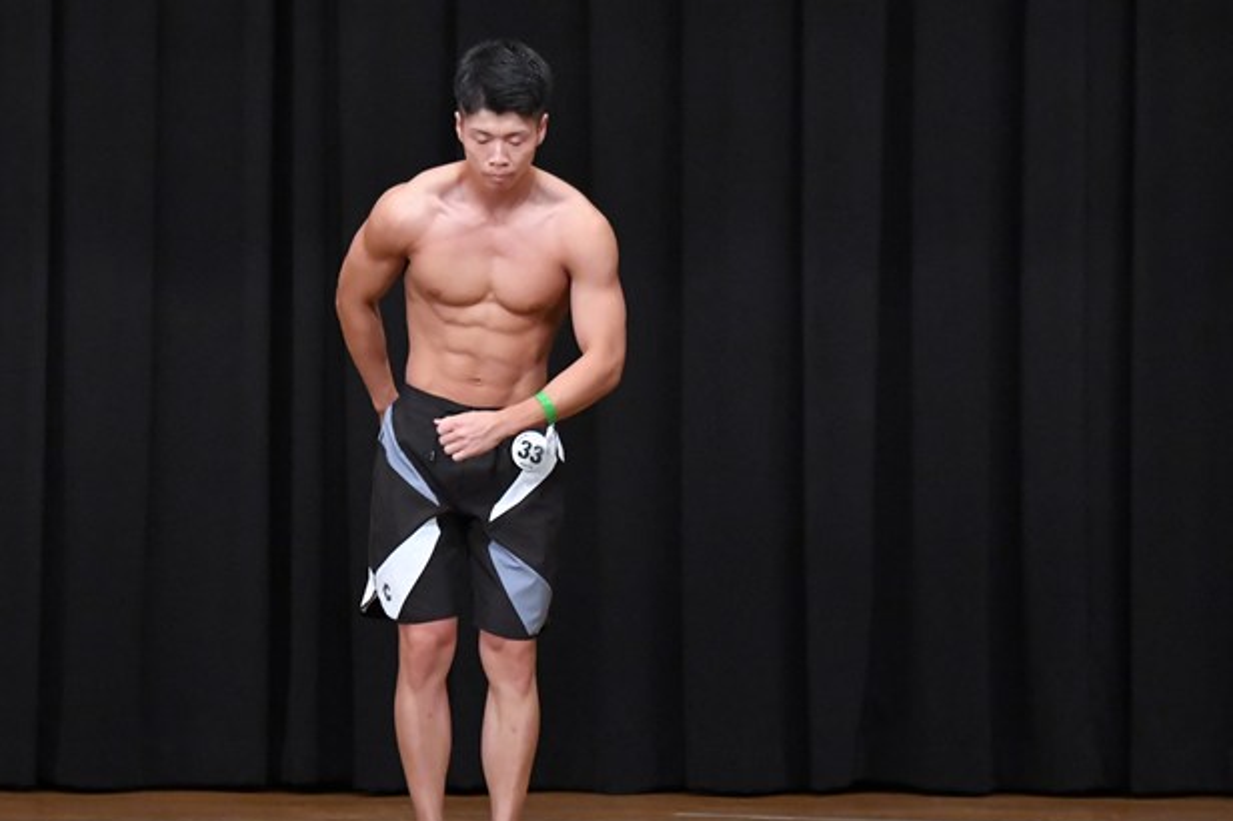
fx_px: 9687
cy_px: 485
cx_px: 471
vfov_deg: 4.9
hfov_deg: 7.3
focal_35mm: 283
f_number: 5.6
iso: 8000
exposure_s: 1/400
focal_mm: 150
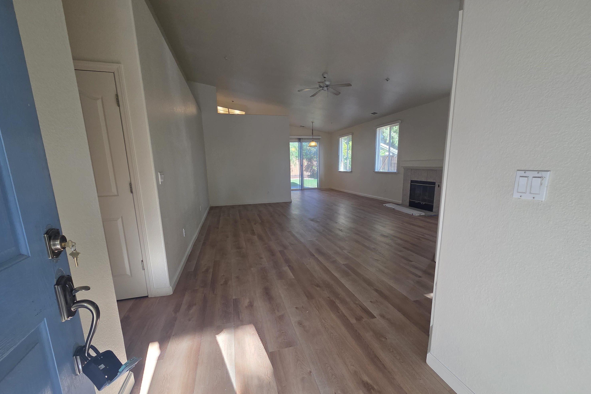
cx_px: 304
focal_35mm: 14
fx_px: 230
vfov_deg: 81.0
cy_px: 215
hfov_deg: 104.2
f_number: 2.2
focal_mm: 2.2
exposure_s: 1/120
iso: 160
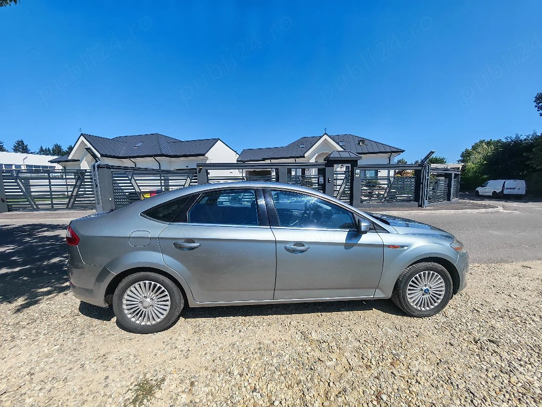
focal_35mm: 13
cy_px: 204
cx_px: 271
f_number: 2
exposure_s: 1/1667
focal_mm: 1.82
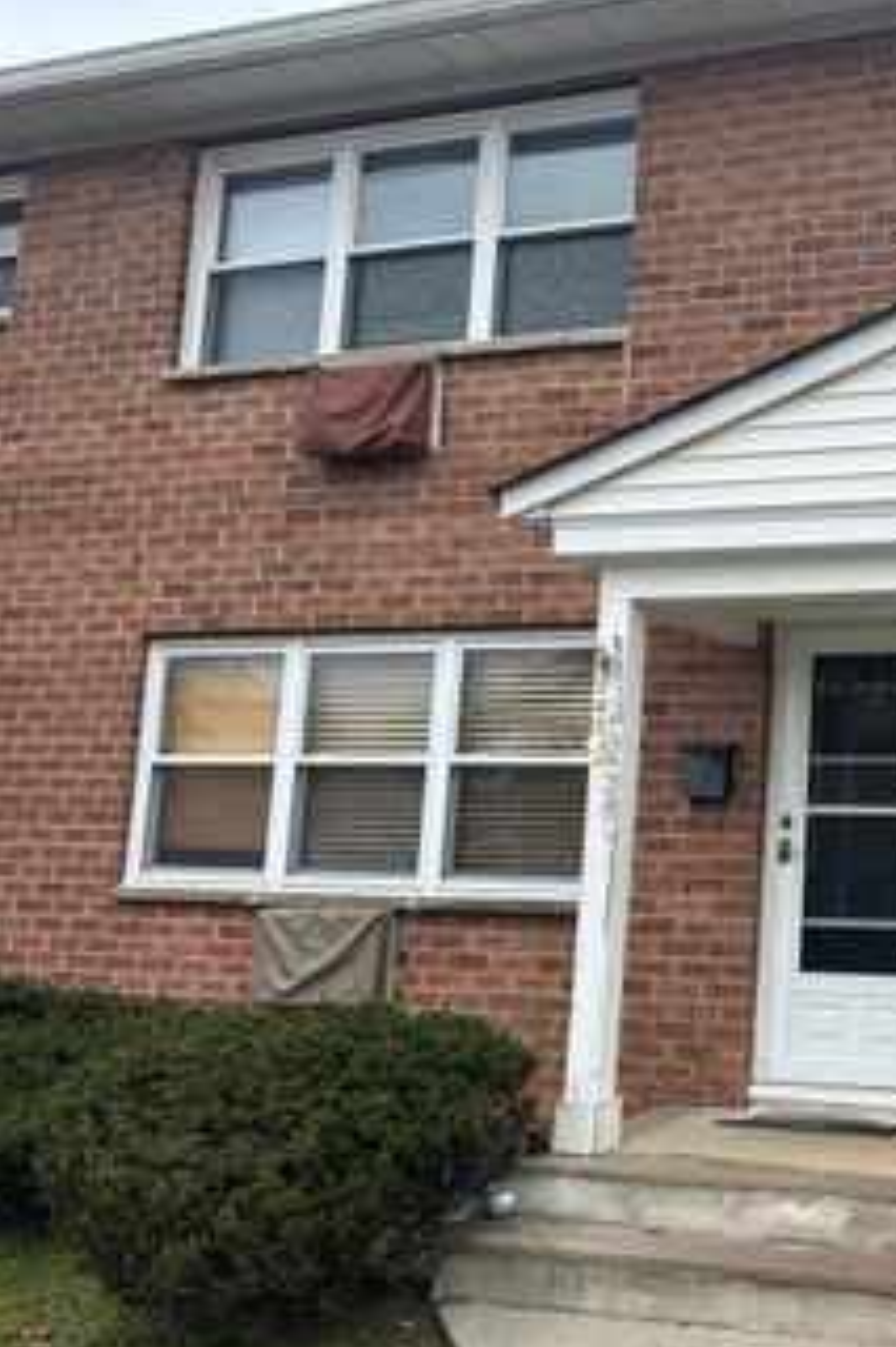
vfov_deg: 49.6
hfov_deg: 30.8
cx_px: 968
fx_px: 1457
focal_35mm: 39
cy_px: 697
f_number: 1.78
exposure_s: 1/1562
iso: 80
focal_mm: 6.86
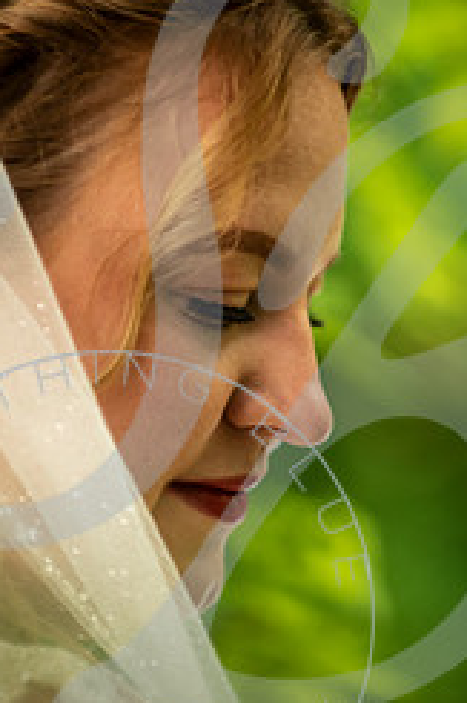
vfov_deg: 5.6
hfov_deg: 3.7
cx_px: 238
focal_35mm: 368
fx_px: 7170
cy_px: 399
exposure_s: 1/160
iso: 250
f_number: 2.8
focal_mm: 200
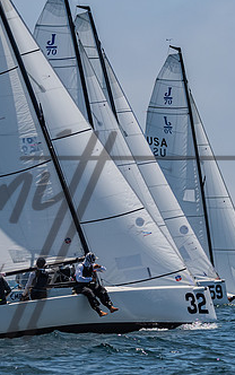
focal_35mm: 398
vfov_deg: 5.3
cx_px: 150
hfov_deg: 3.3
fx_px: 4071
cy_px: 221
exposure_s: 1/3200
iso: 400
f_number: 6.3
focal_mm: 140
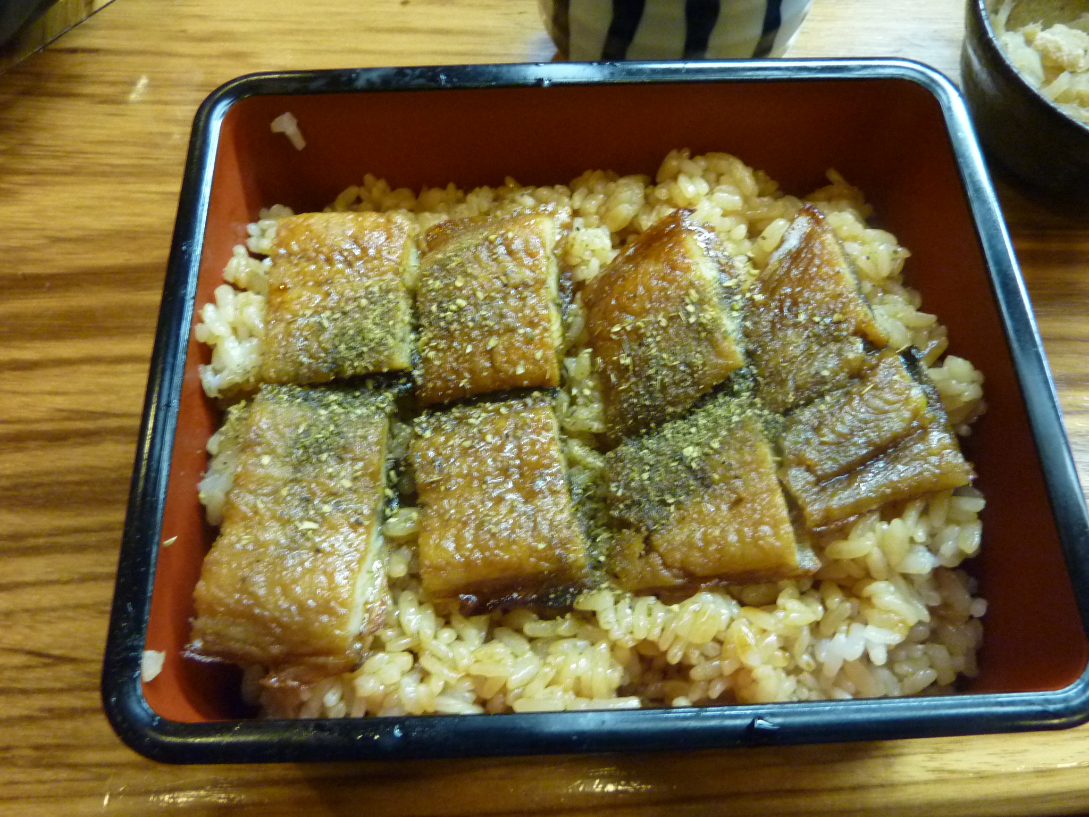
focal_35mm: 25
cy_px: 408
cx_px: 544
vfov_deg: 54.9
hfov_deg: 69.4
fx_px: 786
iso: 400
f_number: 3.3
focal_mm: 4.1
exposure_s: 1/10
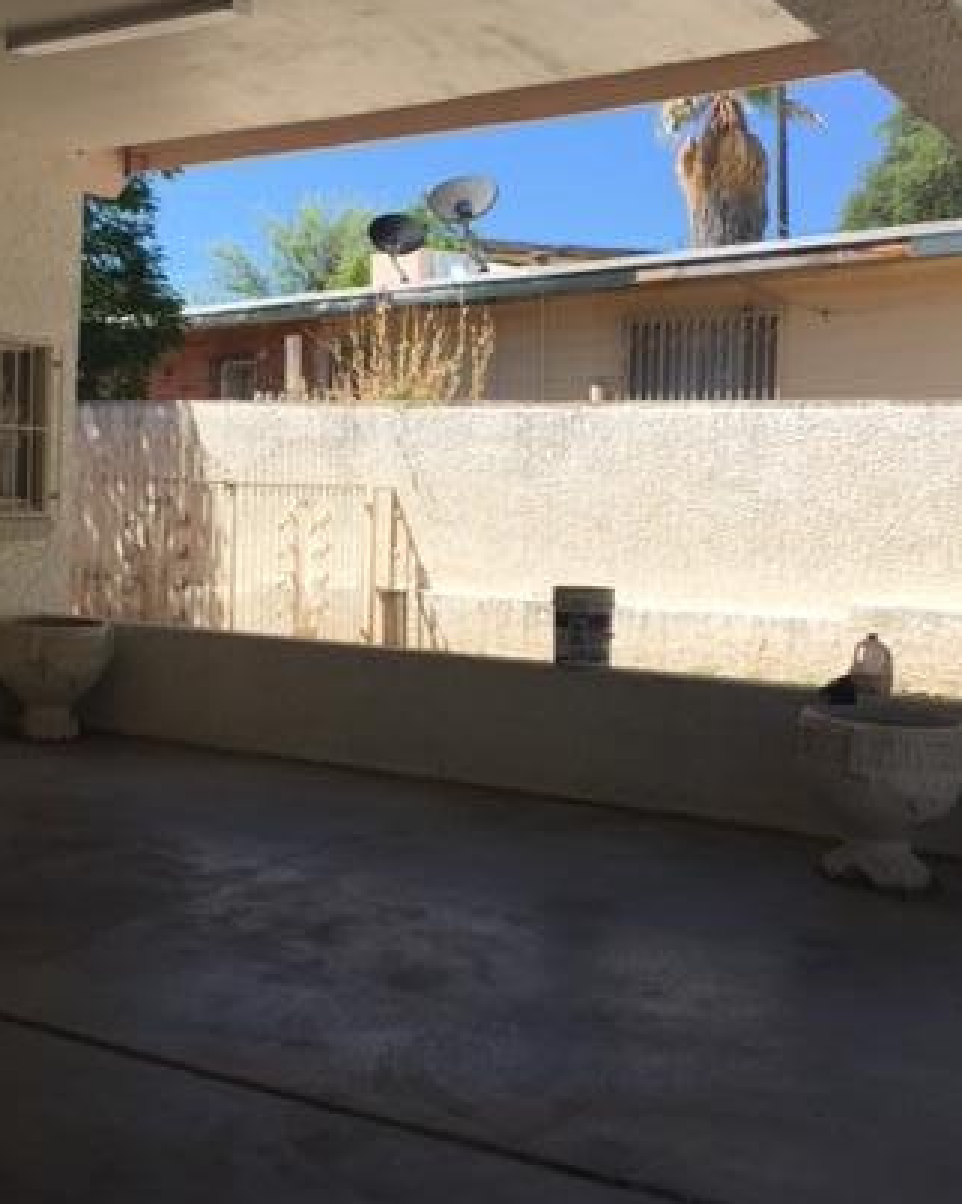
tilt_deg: -0.4
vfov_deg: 41.0
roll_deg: -1.3
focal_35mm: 45
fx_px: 1603
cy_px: 496
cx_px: 376
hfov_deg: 33.3
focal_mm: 4.15
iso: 32
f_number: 2.2
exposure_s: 1/1582
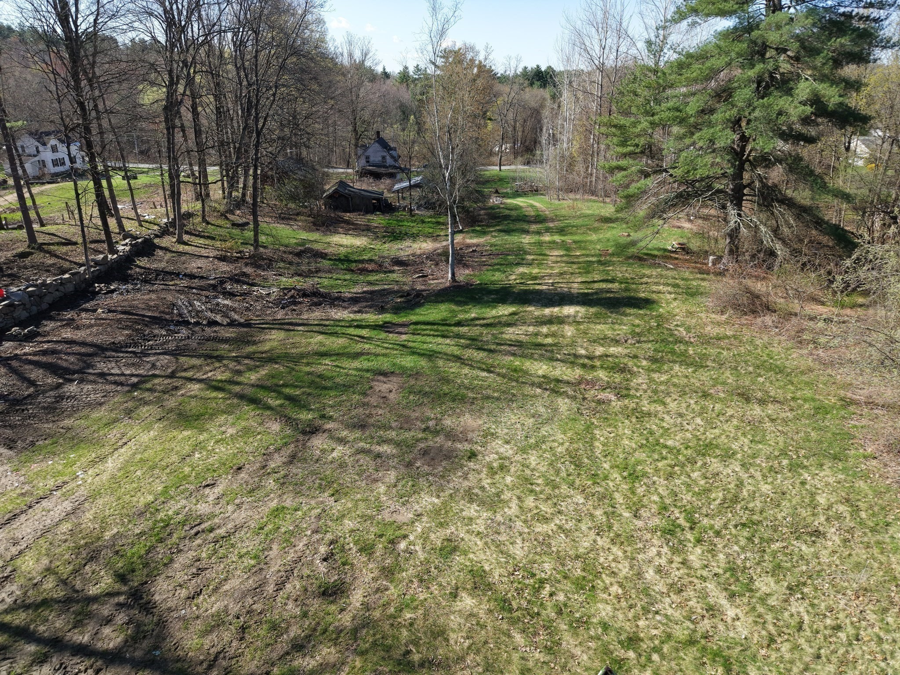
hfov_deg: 71.6
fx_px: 624
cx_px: 450
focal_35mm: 24
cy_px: 338
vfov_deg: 56.8
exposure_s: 1/2000
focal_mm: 8.67
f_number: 1.8
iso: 170
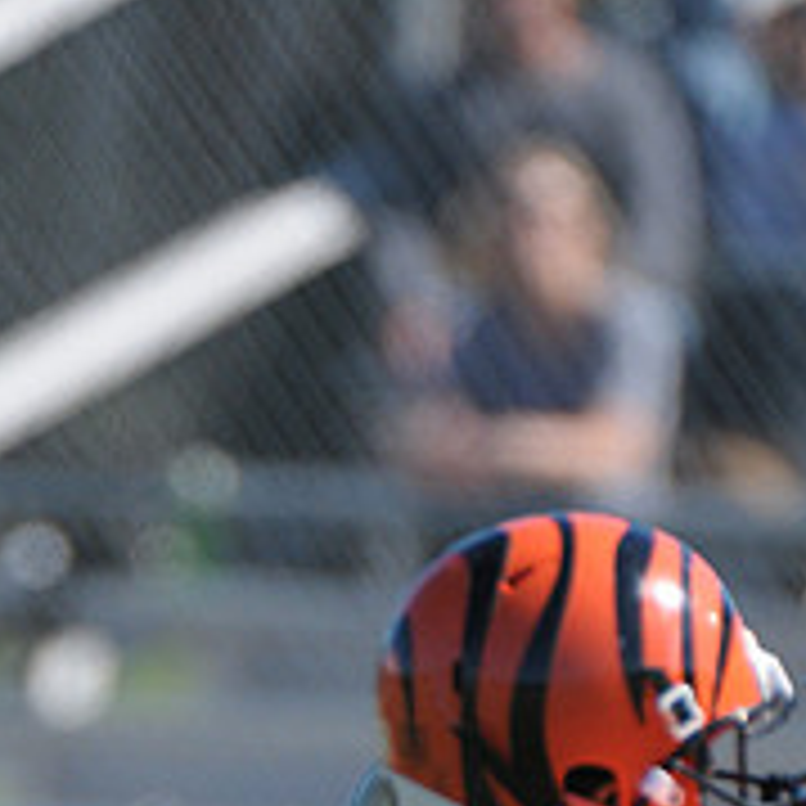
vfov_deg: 1.1
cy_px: 1288
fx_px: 43518
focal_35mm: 1652
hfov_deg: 1.1
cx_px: 137
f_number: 4
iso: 640
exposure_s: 1/2500
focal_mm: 400
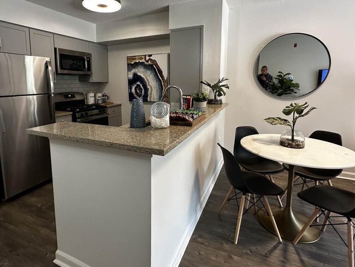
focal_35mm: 20
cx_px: 158
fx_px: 205
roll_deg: +0.7
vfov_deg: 65.5
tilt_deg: -7.9
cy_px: 109
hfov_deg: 81.5
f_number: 2.2
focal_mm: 2.22
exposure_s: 1/60
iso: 200
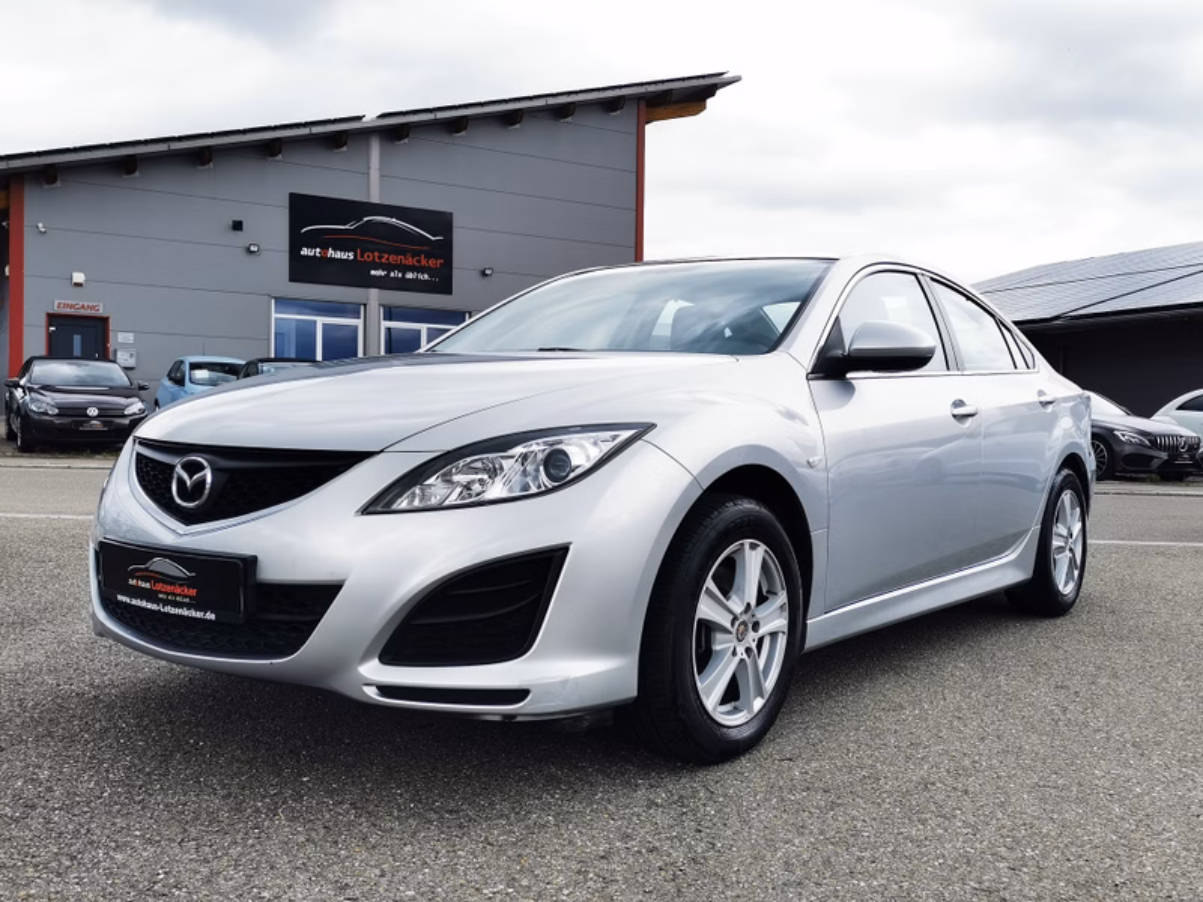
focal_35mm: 34
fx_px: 1182
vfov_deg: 41.8
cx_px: 602
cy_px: 451
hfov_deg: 54.0
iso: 50
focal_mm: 5.58
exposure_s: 1/1721
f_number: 1.8
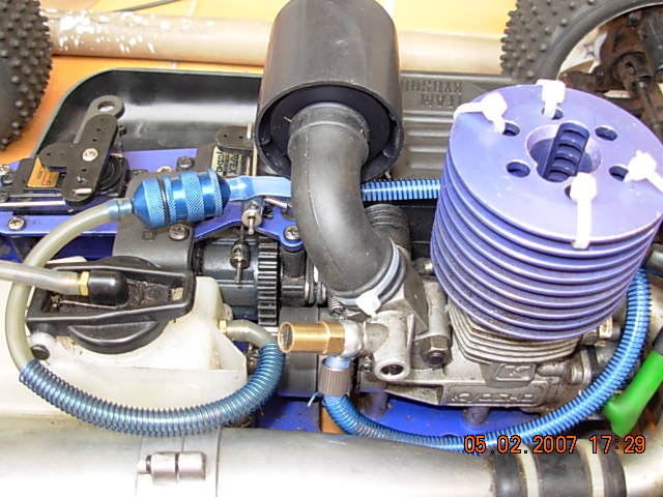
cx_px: 332
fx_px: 728
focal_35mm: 38
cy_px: 248
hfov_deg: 49.0
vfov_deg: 37.7
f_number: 2.9
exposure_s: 1/32
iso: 50
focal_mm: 6.3
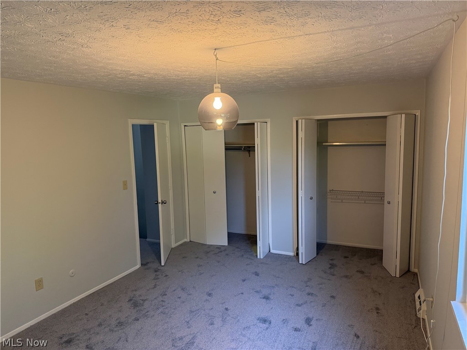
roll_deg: +1.8
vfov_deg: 56.8
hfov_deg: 71.6
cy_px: 175
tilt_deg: -7.2
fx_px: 324
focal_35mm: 24
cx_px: 234
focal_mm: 6.76
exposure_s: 1/120
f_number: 1.78
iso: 400
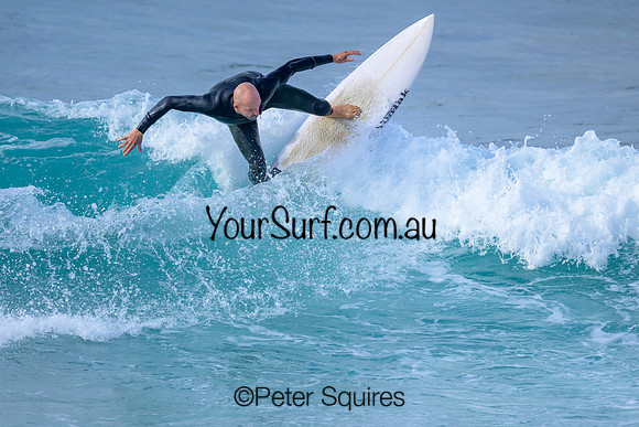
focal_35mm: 1062
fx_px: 18854
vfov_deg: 1.3
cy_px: 283
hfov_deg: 1.9
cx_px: 215
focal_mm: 800
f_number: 6.3
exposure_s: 1/1600
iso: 450
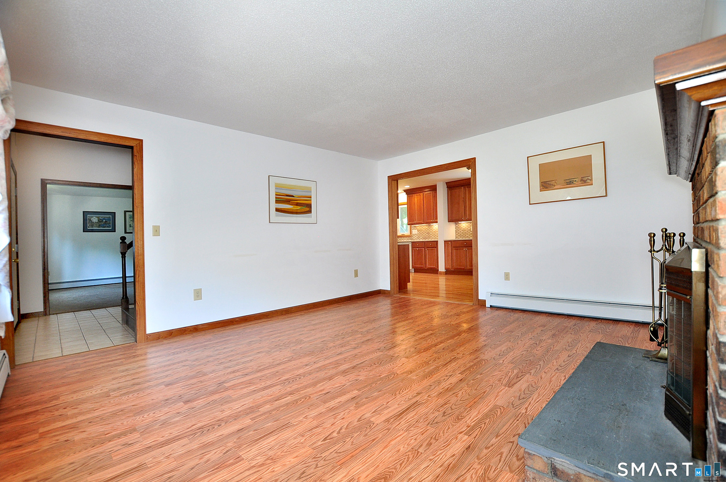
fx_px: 302
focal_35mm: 15
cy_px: 241
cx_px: 363
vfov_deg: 77.2
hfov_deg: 100.5
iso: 400
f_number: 4.5
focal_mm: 10
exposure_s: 1/40
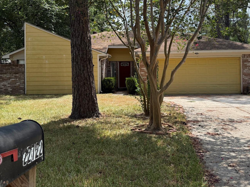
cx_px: 145
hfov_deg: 48.8
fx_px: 274
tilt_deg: +1.3
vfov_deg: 37.5
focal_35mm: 38
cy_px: 68
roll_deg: +0.9
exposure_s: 1/3145
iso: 100
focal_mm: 6.76
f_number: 1.78
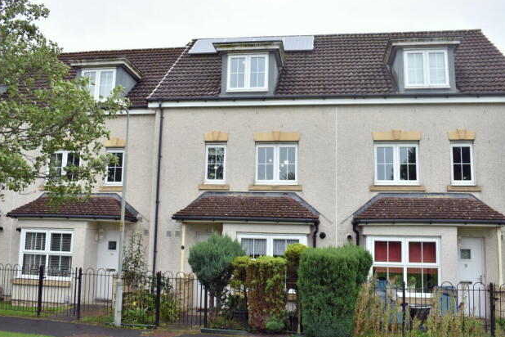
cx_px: 246
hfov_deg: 54.4
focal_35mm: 35
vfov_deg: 37.8
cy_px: 175
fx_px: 491
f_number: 5.6
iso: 200
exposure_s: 1/250
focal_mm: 22
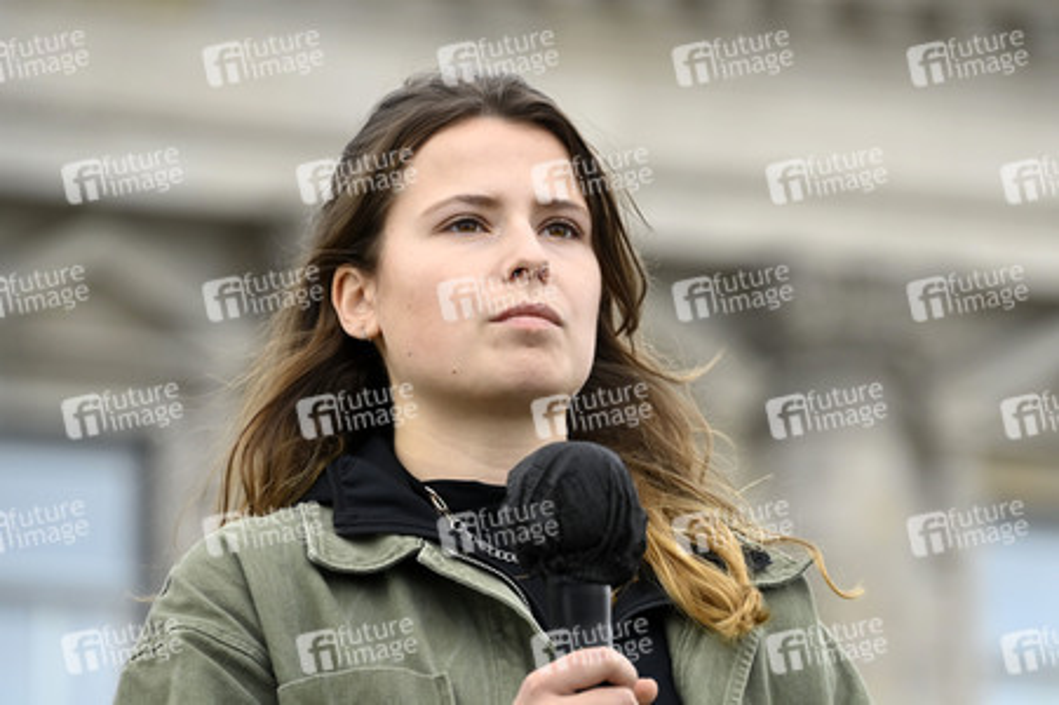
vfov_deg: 4.6
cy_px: 352
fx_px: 8818
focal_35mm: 300
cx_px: 530
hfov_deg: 6.9
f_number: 6.3
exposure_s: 1/640
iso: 1600
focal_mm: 300
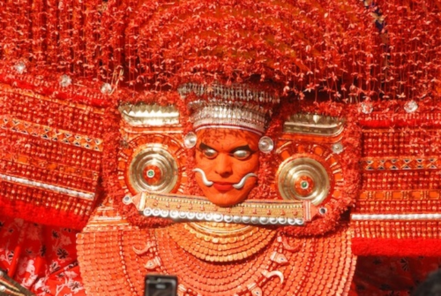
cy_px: 148
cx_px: 220
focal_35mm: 225
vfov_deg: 6.1
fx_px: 2761
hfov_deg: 9.1
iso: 800
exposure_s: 1/750
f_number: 9.5
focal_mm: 150
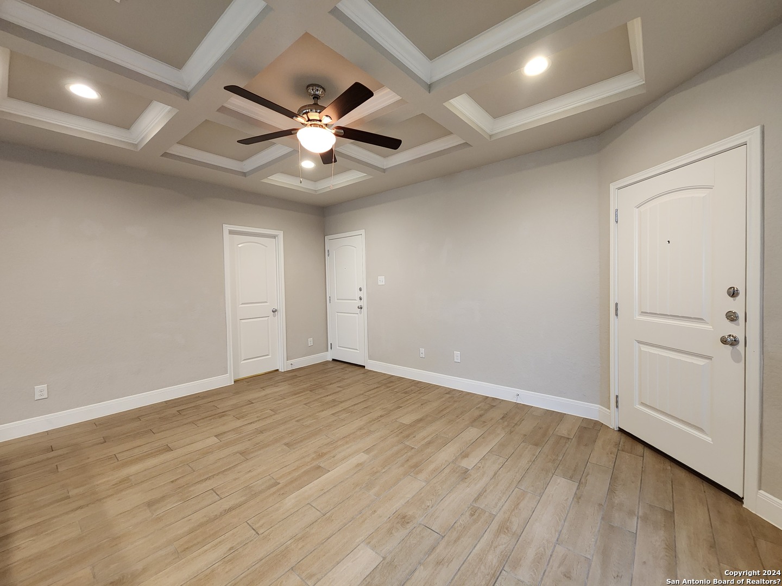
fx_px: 294
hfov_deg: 106.2
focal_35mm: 13
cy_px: 293
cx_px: 391
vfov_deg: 89.9
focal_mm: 2.2
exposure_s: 1/60
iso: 320
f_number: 2.2
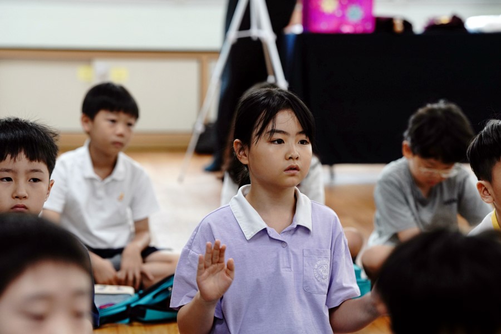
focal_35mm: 126
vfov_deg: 10.9
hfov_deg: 16.3
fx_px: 1753
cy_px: 167
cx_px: 250
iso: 2000
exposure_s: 1/160
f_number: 4.5
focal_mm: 126
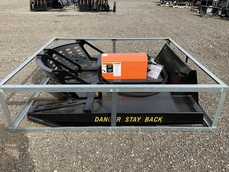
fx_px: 192
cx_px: 114
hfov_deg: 61.7
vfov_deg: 48.2
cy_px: 86
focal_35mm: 29
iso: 25
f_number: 1.8
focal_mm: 3
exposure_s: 1/929
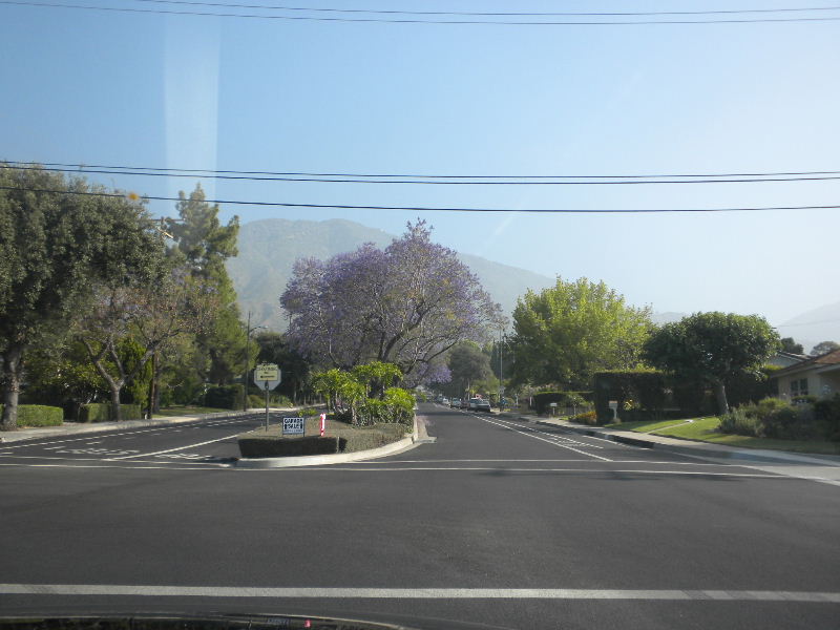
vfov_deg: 38.7
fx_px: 898
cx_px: 420
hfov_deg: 50.1
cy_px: 315
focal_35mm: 37
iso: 112
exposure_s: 1/585
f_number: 3.5
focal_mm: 6.6
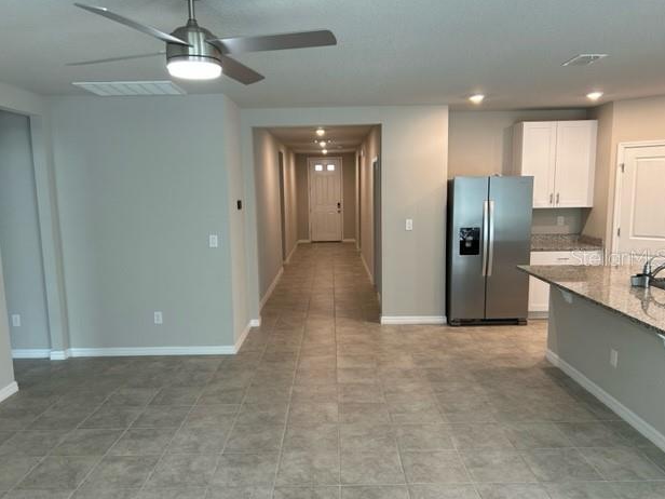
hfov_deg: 65.3
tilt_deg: -7.7
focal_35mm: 27
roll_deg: +1.2
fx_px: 519
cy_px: 257
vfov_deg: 51.3
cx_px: 327
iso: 64
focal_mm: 5.7
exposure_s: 1/60
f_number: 1.5
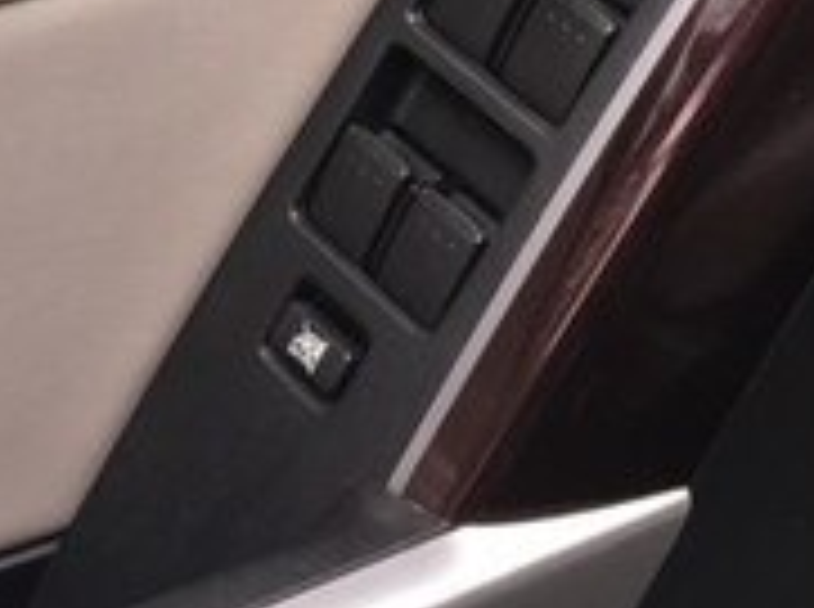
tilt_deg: -24.9
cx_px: -13
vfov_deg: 13.1
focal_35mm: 106
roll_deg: -0.4
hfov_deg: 18.1
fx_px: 2488
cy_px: -331
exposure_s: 1/100
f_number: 2.2
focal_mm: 4.15
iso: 40
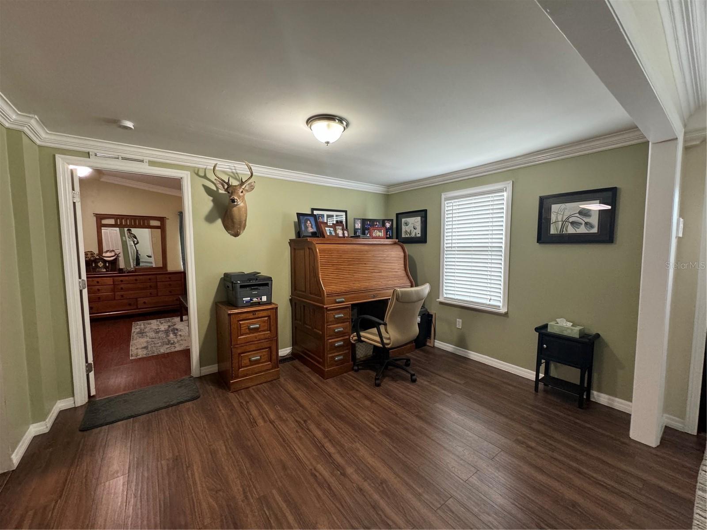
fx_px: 286
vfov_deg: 85.7
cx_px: 354
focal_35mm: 14
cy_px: 265
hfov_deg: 102.1
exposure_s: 1/60
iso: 250
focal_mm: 2.22
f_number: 2.2
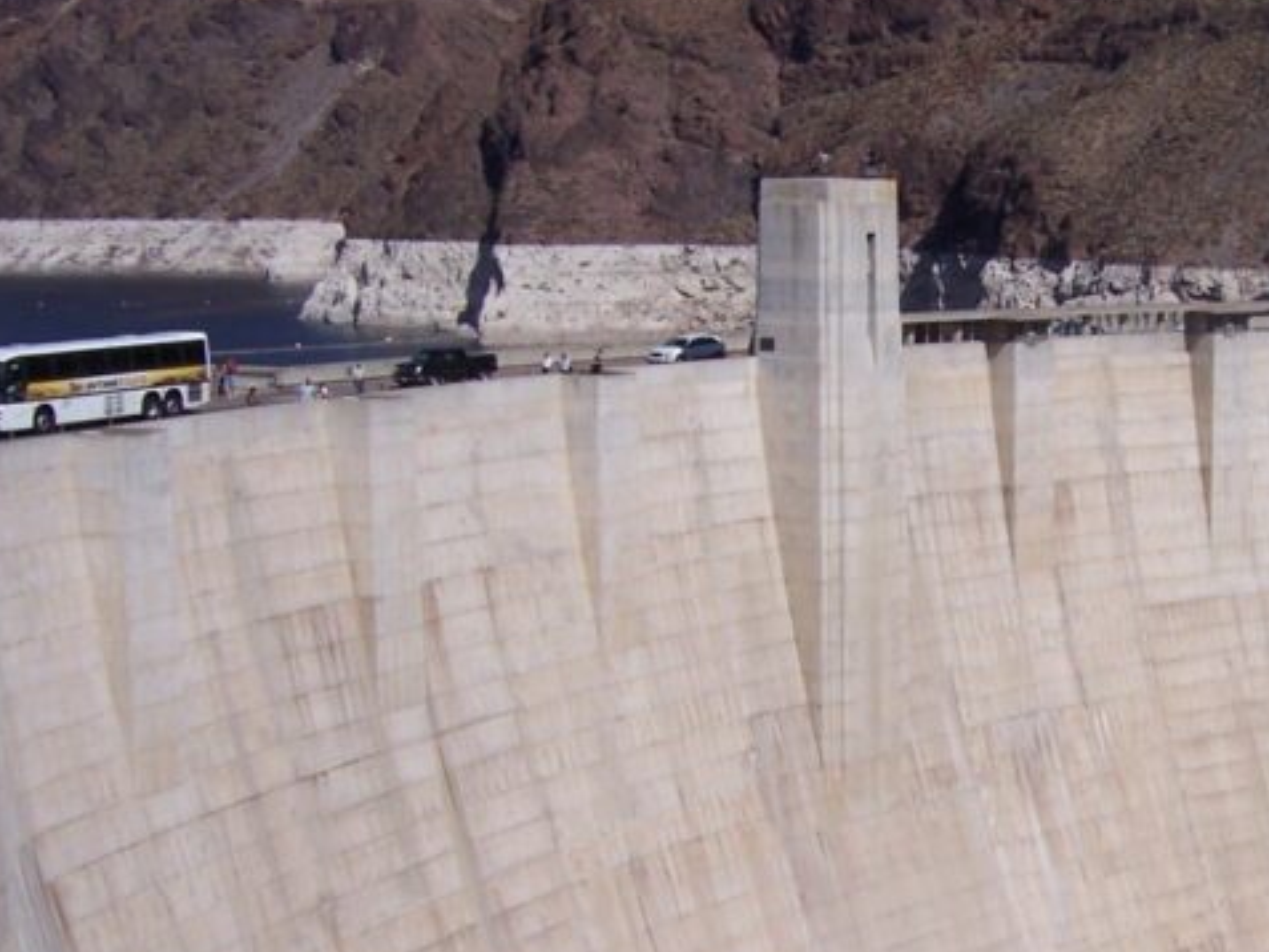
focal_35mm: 73
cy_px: 598
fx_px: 2677
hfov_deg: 26.0
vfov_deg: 20.1
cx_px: 1083
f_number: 5.6
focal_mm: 5.6
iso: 80
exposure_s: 1/1500
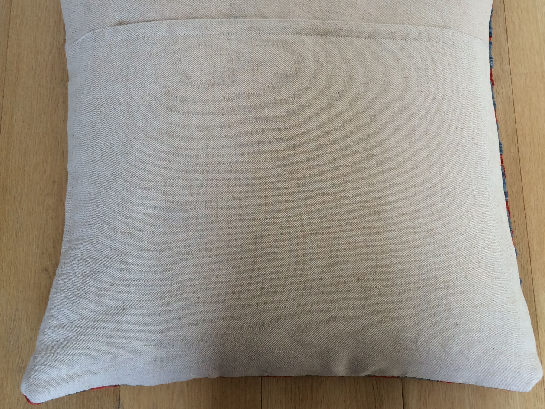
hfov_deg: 50.1
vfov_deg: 38.6
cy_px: 179
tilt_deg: -80.2
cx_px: 280
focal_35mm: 37
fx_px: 583
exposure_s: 1/33
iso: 32
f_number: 2.2
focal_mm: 4.15
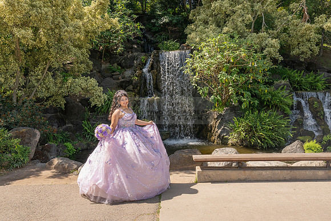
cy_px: 111
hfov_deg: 69.4
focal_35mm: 26
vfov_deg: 49.6
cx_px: 158
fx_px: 239
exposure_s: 1/200
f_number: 9
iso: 200
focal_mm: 24
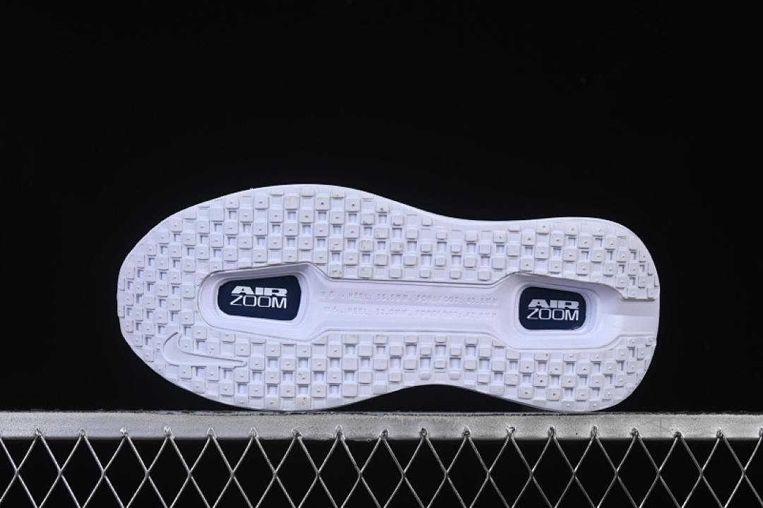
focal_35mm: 75
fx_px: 1589
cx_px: 382
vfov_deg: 18.2
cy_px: 254
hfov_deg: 27.0
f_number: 9
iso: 160
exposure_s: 1/80
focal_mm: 50
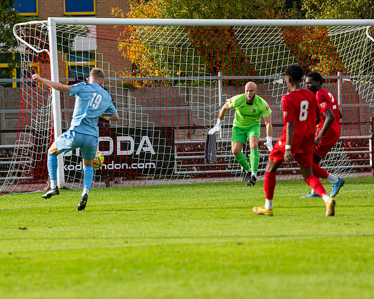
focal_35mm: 302
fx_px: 3340
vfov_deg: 5.1
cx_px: 160
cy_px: 207
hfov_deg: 6.4
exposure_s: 1/2500
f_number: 4
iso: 400
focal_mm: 190
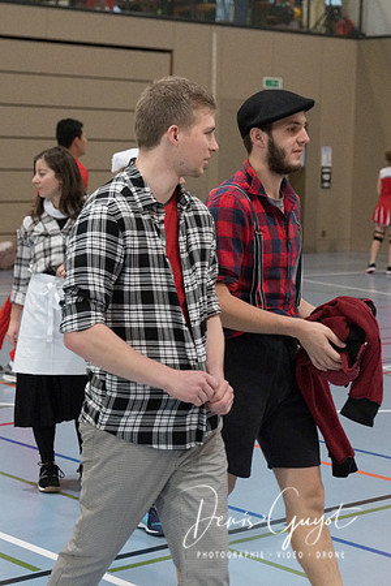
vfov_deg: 26.0
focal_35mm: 78
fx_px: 1268
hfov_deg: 17.5
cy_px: 288
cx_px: 220
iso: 5000
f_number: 2.8
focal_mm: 34.2
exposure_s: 1/500
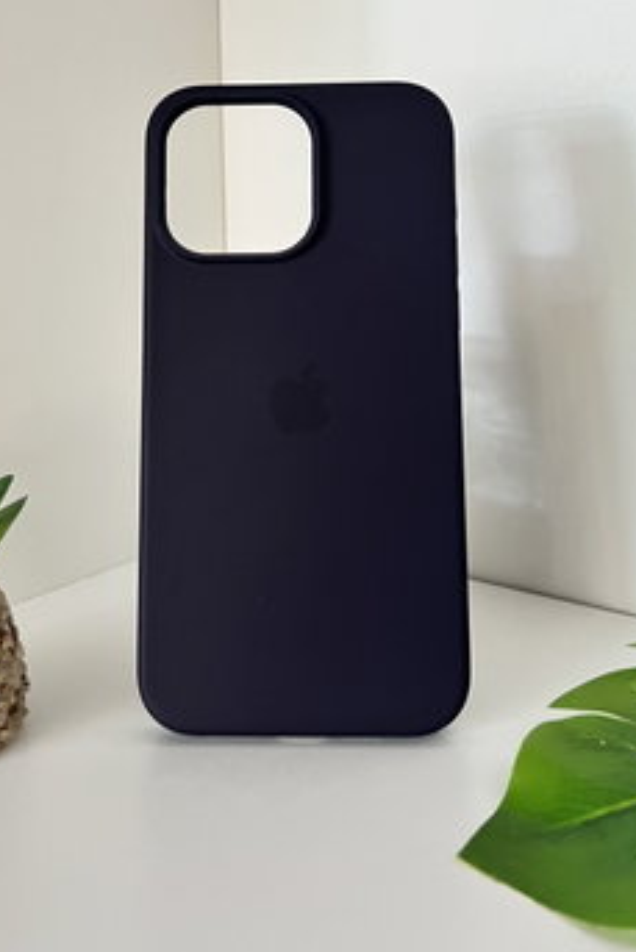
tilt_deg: -6.1
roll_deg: +2.5
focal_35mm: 42
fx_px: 1112
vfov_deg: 45.4
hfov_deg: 31.9
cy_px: 293
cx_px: 297
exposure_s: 1/44
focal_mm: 5.7
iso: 500
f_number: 1.5
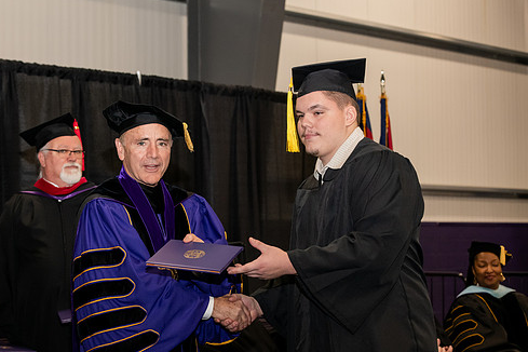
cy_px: 198
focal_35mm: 83
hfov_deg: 24.5
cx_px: 228
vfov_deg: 16.4
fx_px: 1217
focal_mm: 70
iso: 2000
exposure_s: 1/200
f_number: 5.6
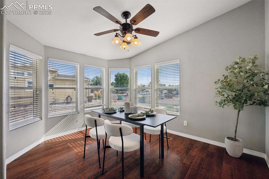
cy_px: 90
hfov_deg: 100.4
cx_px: 134
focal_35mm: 15
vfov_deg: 77.3
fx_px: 112
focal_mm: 15
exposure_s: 1/200
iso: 800
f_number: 11
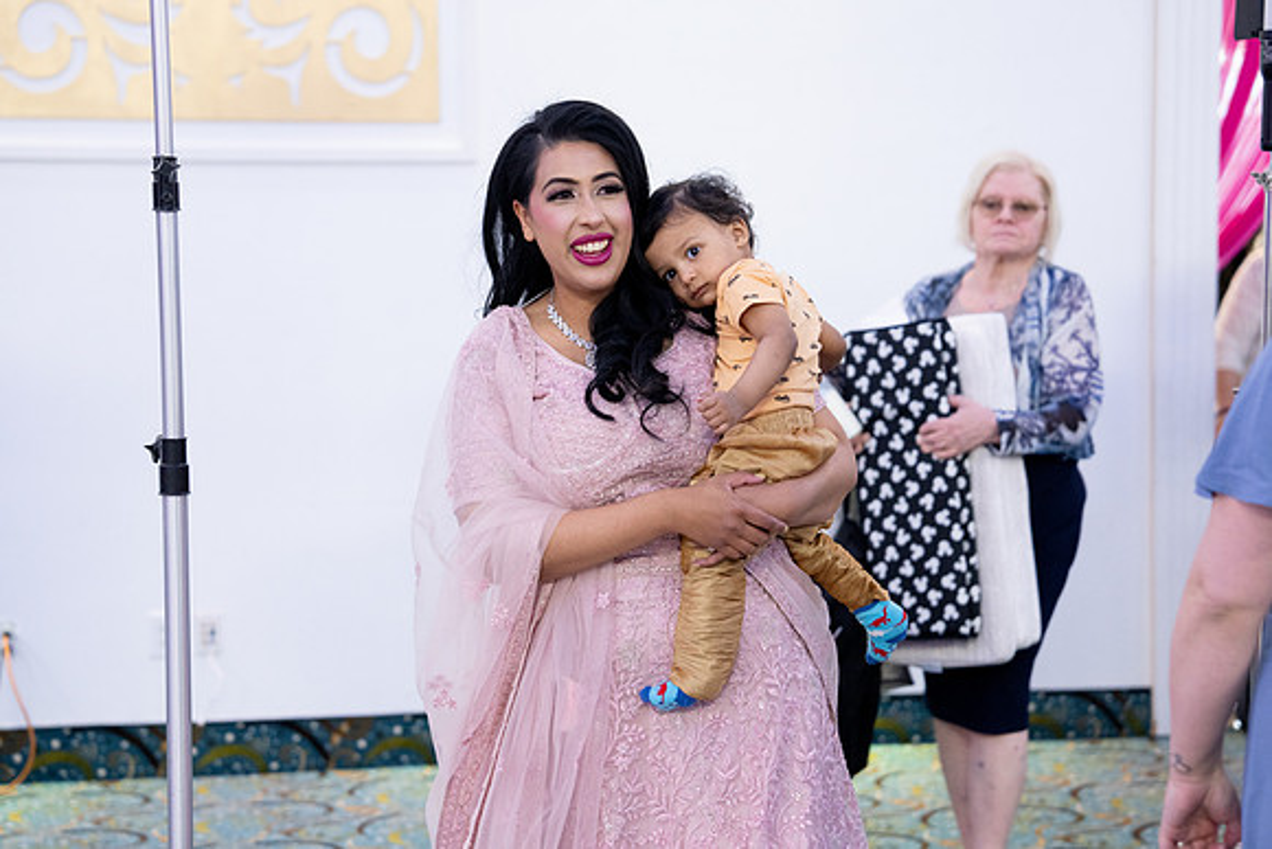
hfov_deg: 26.5
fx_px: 2700
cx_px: 636
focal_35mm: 76
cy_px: 424
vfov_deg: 17.9
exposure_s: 1/125
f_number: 2.8
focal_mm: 70
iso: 2000
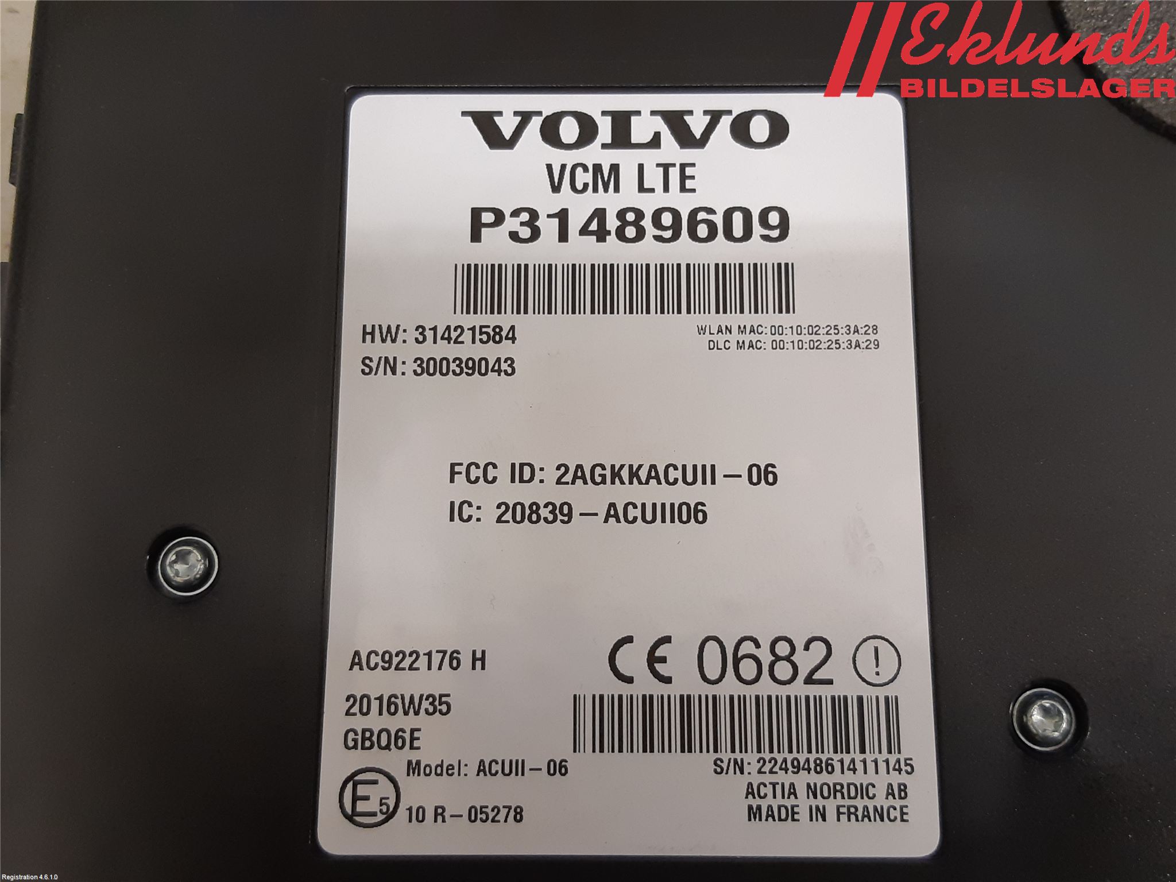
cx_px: 588
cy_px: 441
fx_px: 883
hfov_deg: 67.3
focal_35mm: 26
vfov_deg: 53.1
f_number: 1.7
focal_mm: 3.93
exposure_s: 1/50
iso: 160
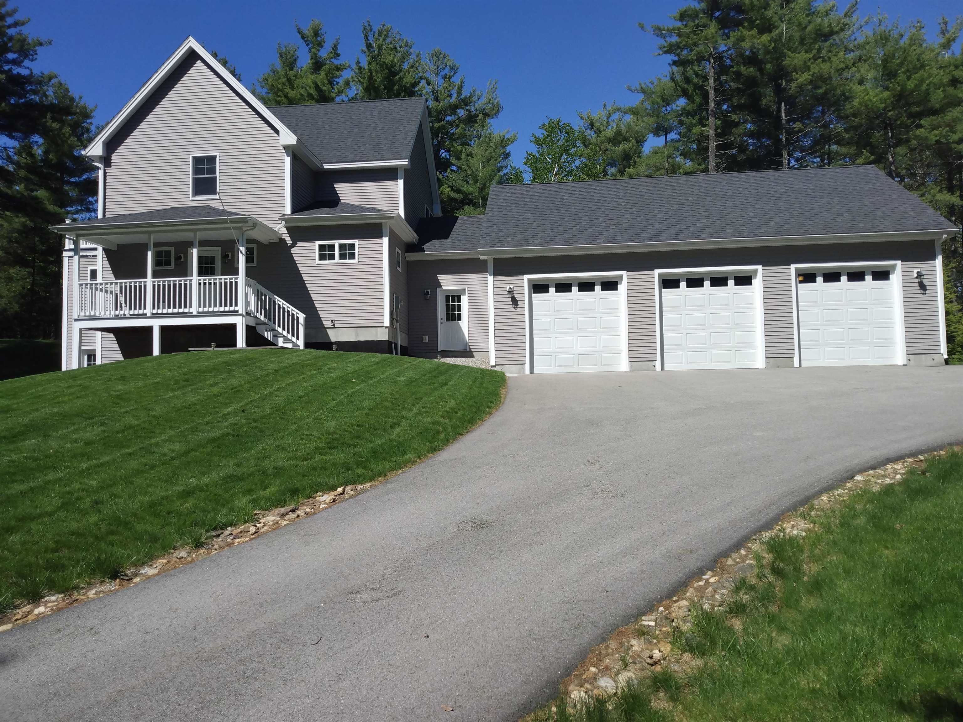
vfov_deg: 66.0
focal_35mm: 20
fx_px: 556
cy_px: 361
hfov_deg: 81.7
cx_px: 482
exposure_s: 1/2231
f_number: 2
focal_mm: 3.54
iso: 100
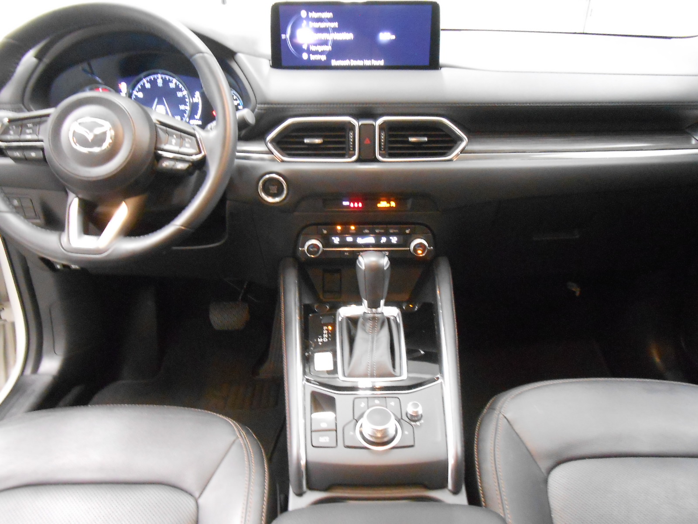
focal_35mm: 26
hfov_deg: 67.3
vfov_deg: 53.1
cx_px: 349
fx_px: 524
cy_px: 262
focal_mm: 4.6
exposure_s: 1/5
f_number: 3.5
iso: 800
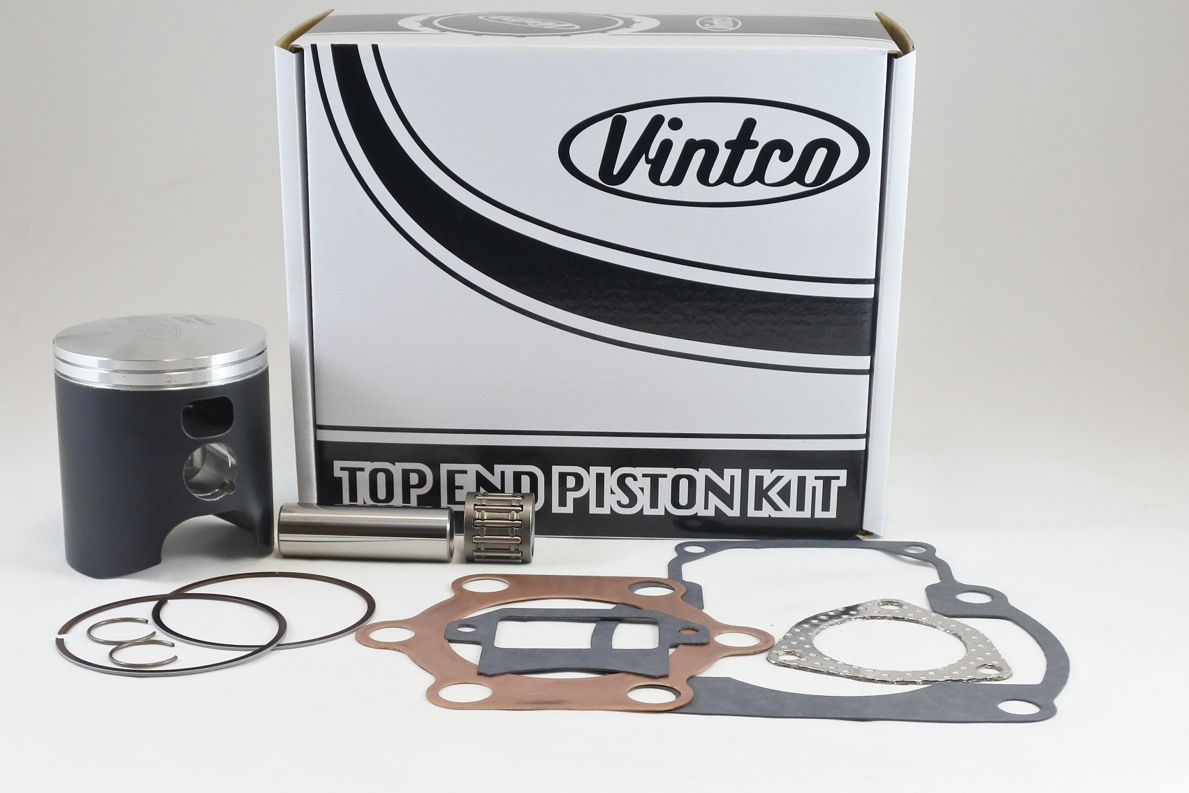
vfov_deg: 33.4
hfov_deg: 48.5
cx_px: 594
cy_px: 396
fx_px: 1321
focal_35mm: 40
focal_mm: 15
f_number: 4.2
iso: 500
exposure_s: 1/125
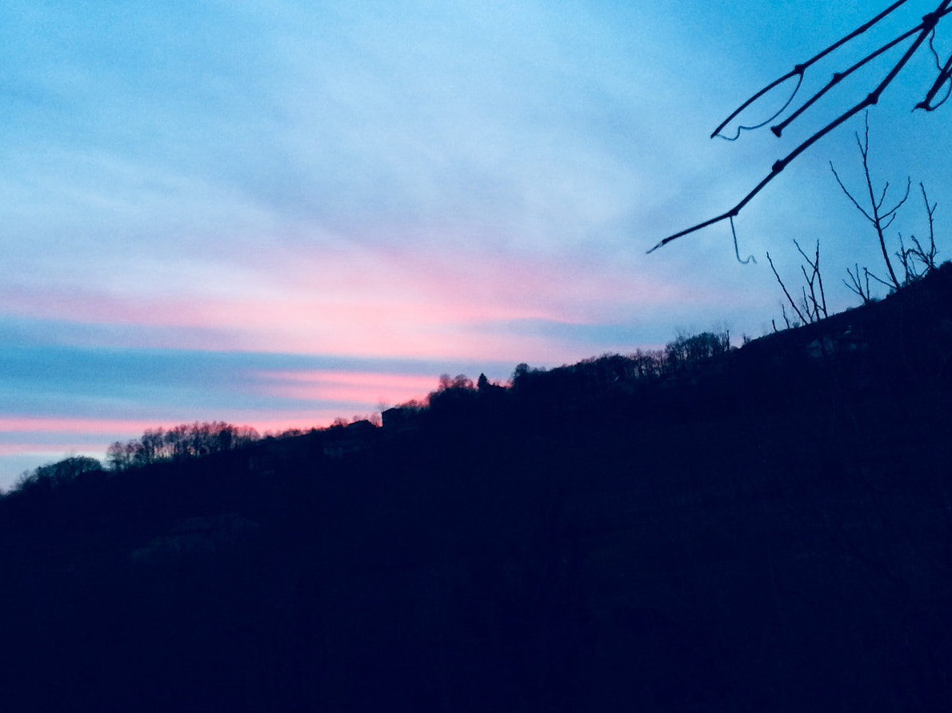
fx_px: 1072
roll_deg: +4.8
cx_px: 473
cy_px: 305
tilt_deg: +9.2
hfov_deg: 47.9
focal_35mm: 39
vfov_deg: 36.7
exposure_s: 1/33
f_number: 2.2
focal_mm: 4.15
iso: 100
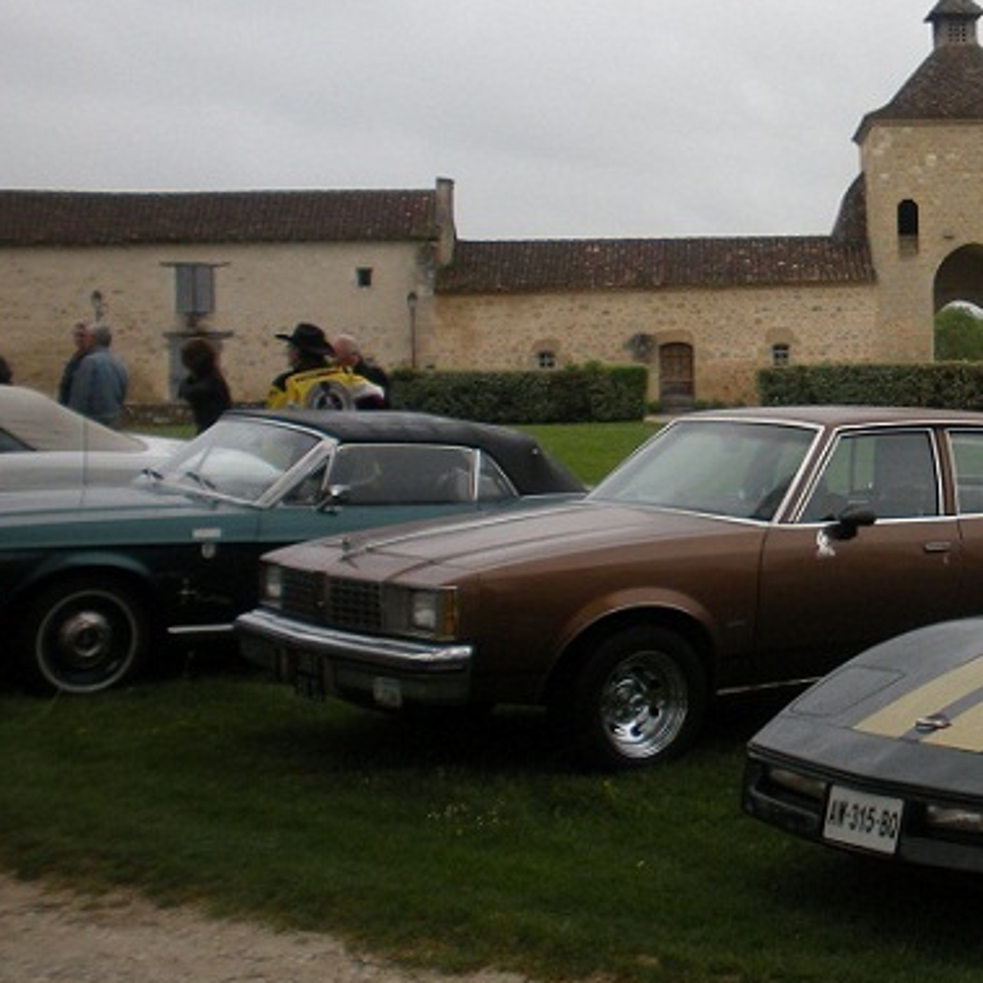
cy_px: 346
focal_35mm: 67
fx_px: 2153
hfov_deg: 24.3
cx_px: 1032
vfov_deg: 25.6
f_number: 3.5
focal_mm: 6.3
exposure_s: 1/210
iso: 64
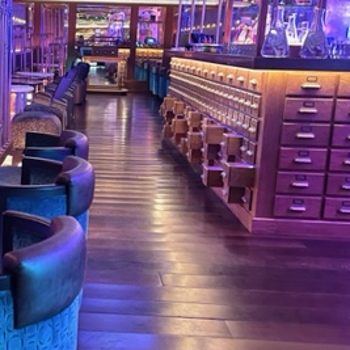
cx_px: 59
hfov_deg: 30.2
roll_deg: -1.2
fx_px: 629
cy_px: 170
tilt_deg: -10.6
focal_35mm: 55
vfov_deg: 31.1
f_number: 1.6
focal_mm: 4.2
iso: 640
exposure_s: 1/8
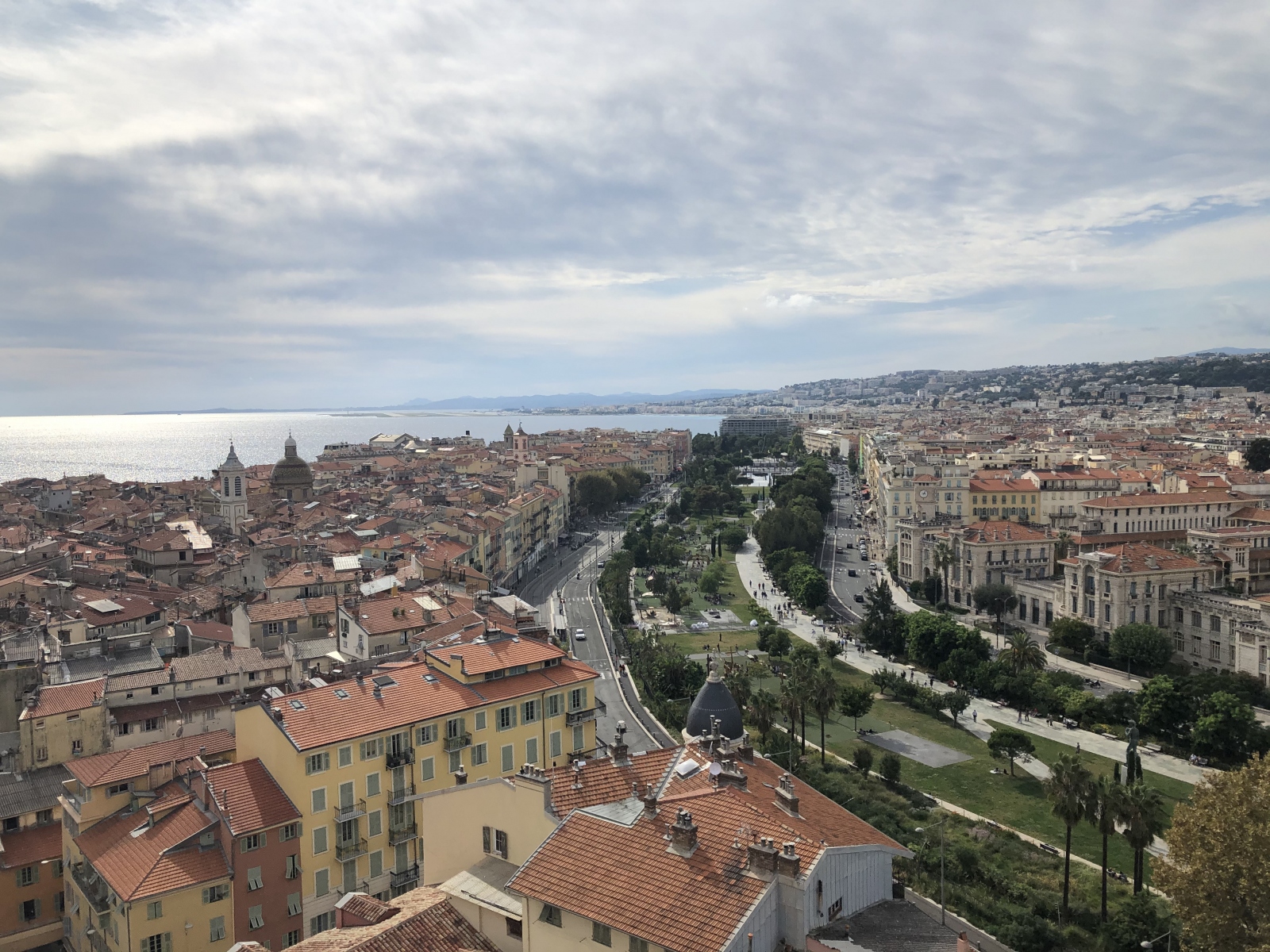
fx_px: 1027
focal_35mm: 28
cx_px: 635
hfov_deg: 63.4
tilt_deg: -3.5
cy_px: 476
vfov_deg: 49.7
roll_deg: +0.3
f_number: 1.8
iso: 25
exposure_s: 1/5348
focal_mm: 3.99
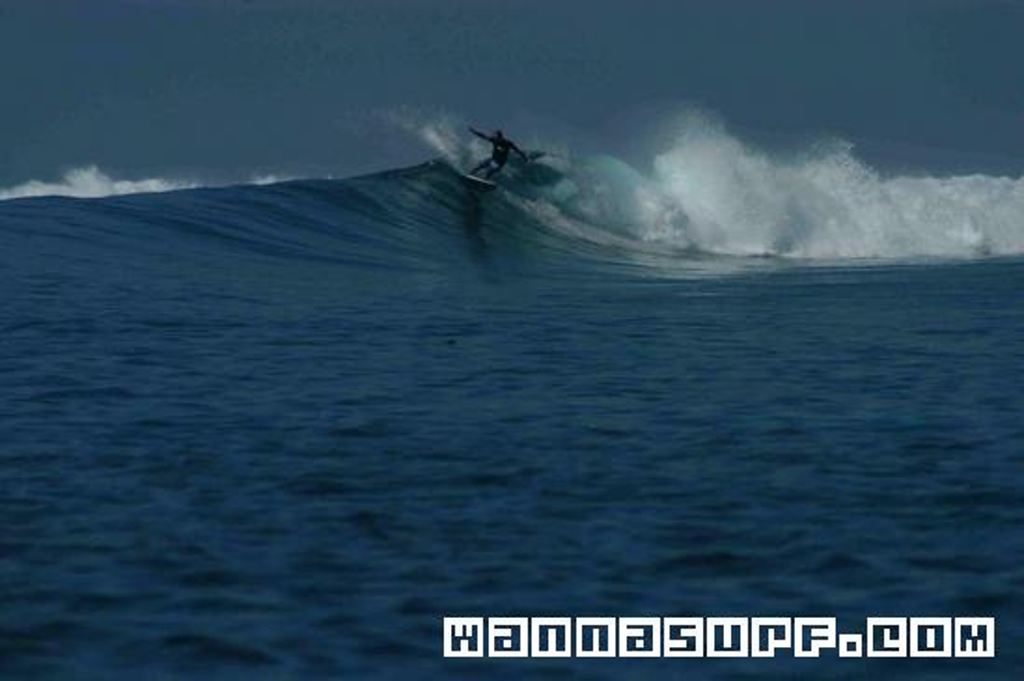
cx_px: 512
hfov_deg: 4.6
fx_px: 12788
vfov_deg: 3.0
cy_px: 340
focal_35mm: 450
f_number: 5.6
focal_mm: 300
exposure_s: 1/2500
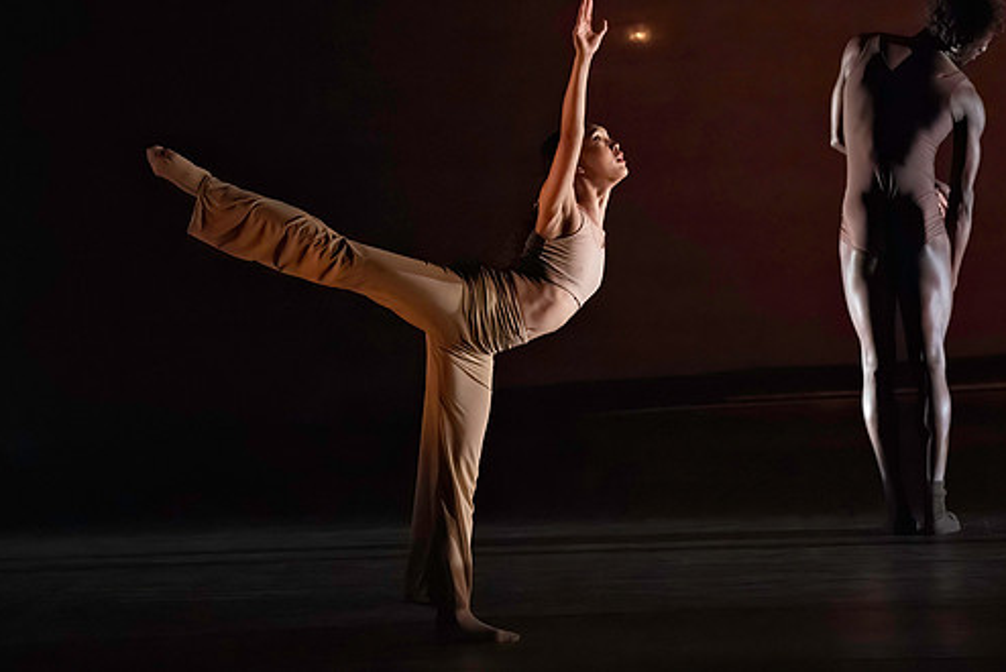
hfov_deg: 5.1
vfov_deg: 3.4
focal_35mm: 404
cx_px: 622
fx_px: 11296
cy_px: 335
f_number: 5.6
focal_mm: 300
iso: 25600
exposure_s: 1/400
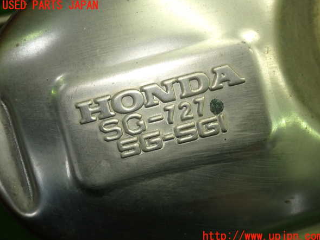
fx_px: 509
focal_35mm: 55
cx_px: 162
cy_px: 121
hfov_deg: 34.9
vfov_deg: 26.6
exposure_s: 1/50
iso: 250
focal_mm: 9.65
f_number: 3.3
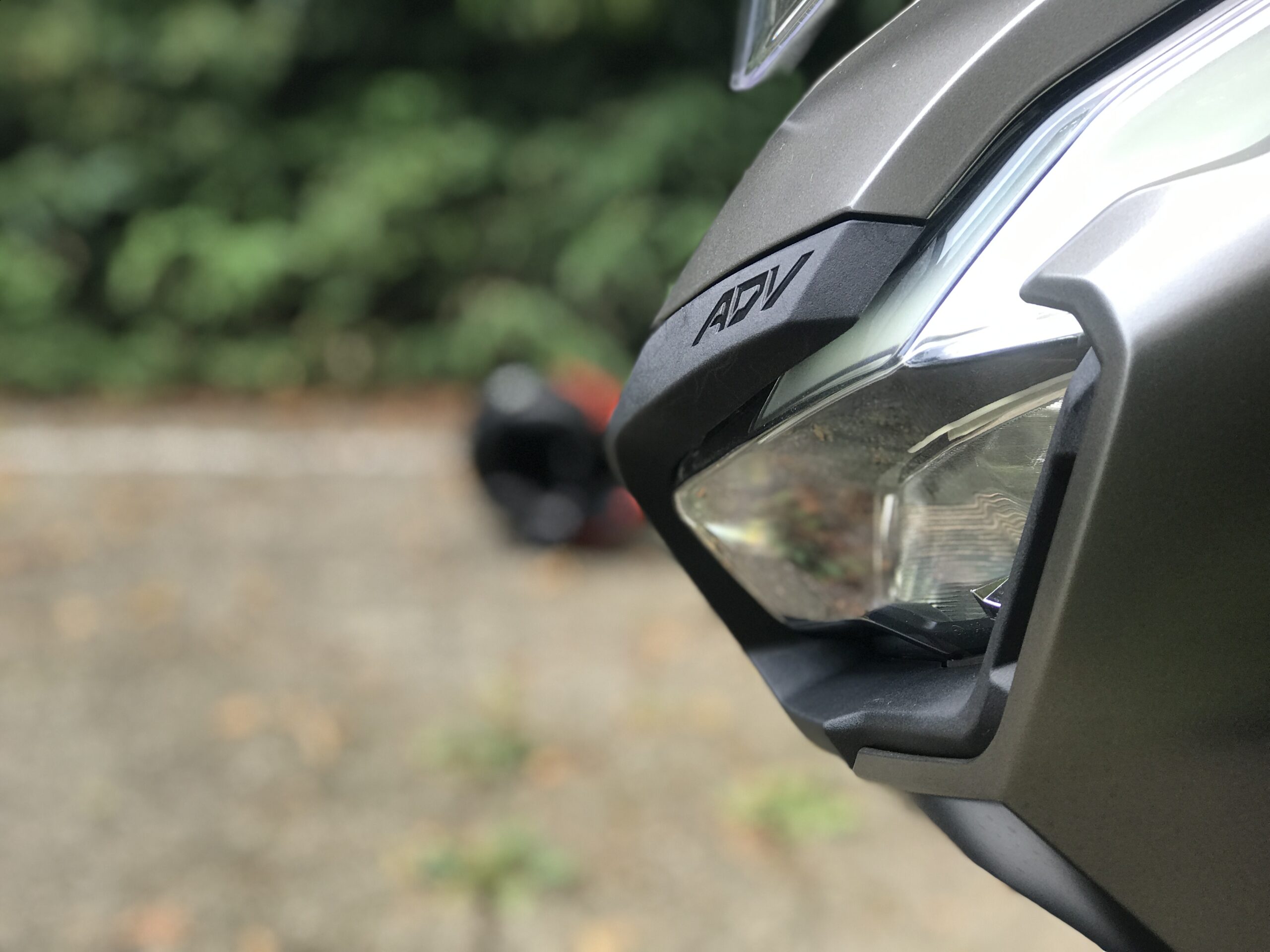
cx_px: 635
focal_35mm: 57
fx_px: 2091
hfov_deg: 33.8
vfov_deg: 25.7
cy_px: 476
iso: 20
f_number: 2.8
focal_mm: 6.6
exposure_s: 1/60
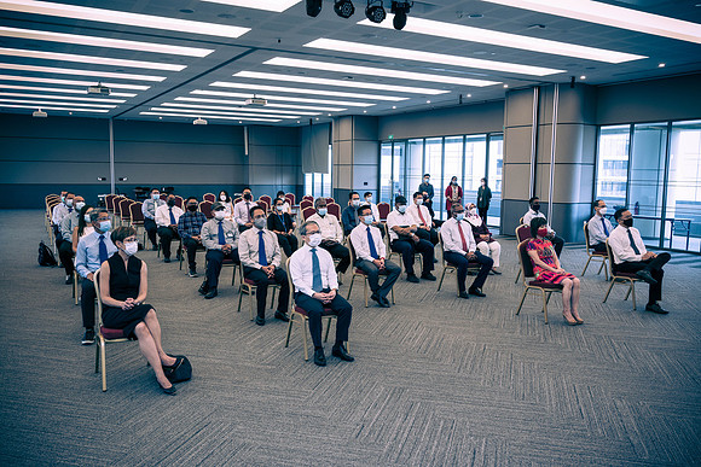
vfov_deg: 42.3
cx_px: 350
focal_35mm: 31
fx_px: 604
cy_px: 234
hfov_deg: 60.3
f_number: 5.6
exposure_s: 1/125
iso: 1600
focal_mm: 31
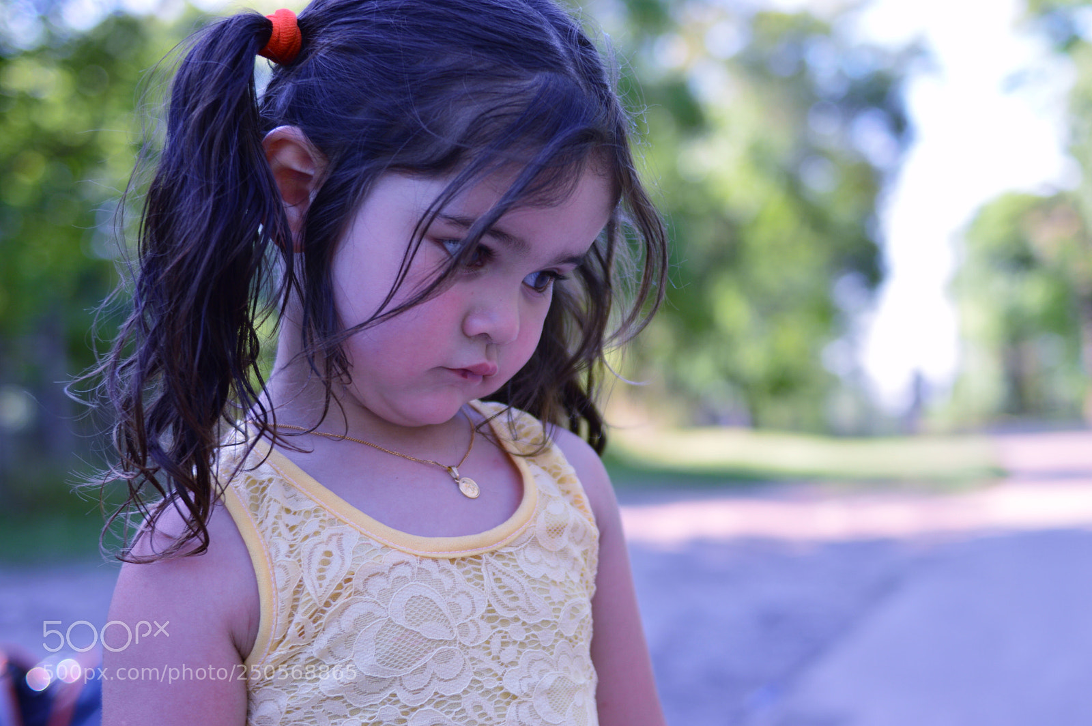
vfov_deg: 25.7
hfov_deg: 37.9
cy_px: 363
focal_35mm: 52
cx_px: 546
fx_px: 1591
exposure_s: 1/400
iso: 100
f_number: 2
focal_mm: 35
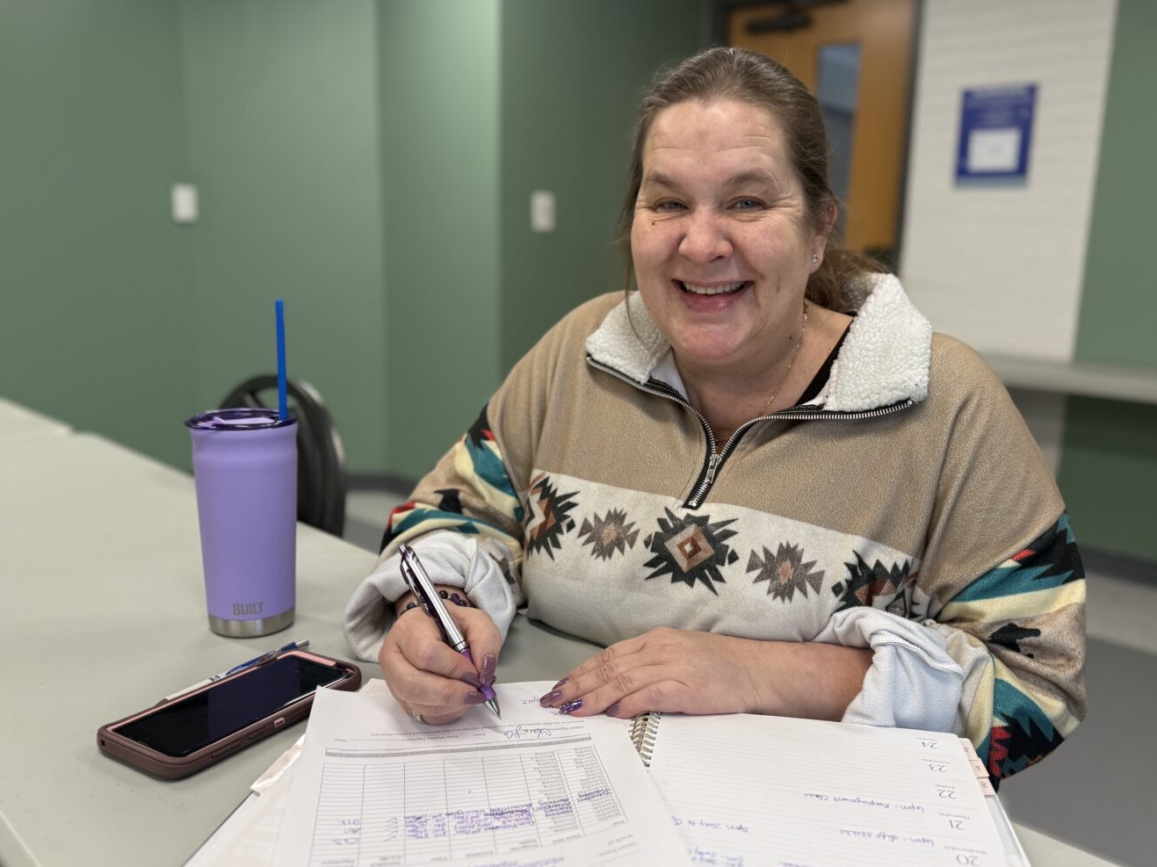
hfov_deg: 63.3
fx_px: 936
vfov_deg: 49.7
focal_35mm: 28
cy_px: 450
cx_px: 629
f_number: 1.78
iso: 125
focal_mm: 6.76
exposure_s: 1/120
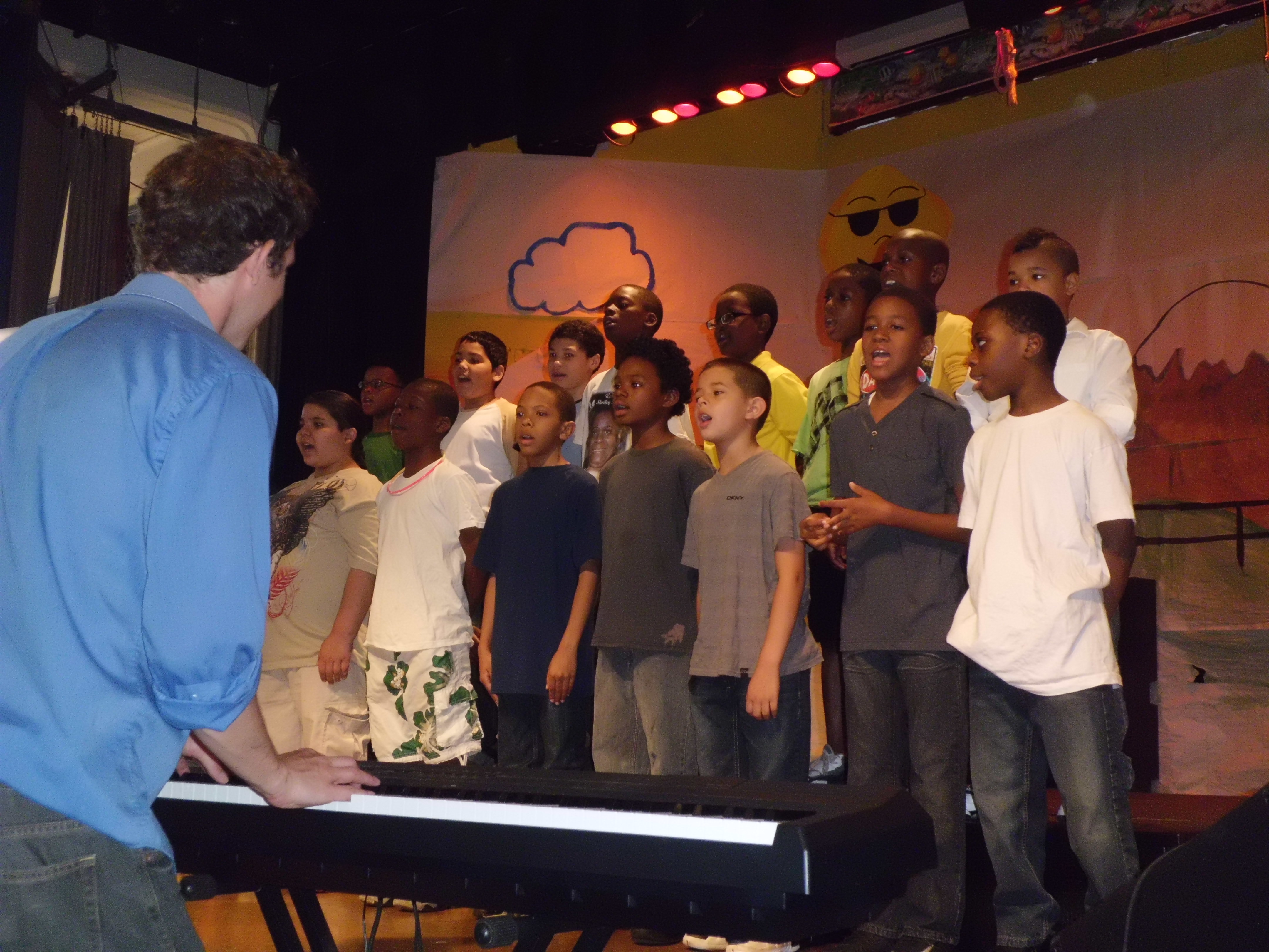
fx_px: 1723
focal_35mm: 47
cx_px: 634
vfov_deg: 30.9
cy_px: 476
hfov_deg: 40.4
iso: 400
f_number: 3.4
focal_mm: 8.3
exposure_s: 1/60
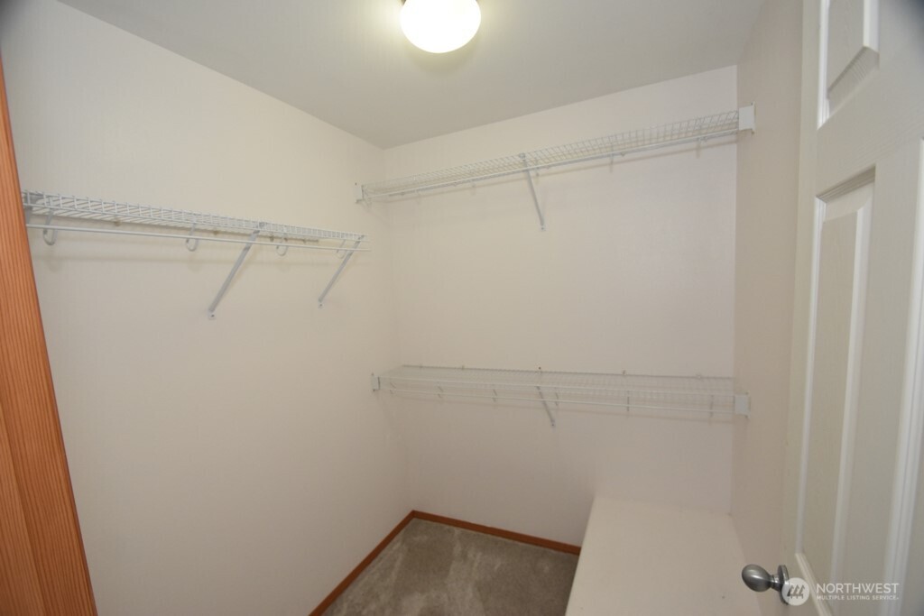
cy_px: 308
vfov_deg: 77.3
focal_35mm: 15
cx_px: 462
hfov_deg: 100.4
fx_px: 385
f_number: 4
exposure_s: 1/125
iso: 1100
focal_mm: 10
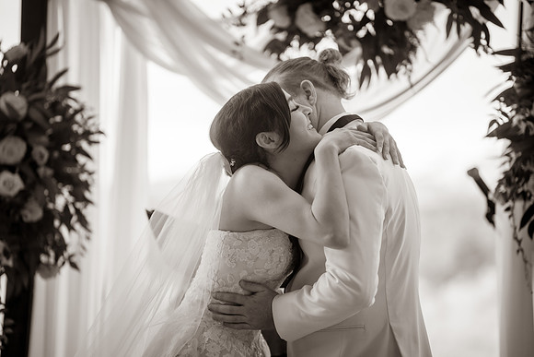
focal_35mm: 85
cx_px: 267
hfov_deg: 23.9
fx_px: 1261
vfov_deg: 16.1
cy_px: 178
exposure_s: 1/640
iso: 125
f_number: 1.4
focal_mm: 85
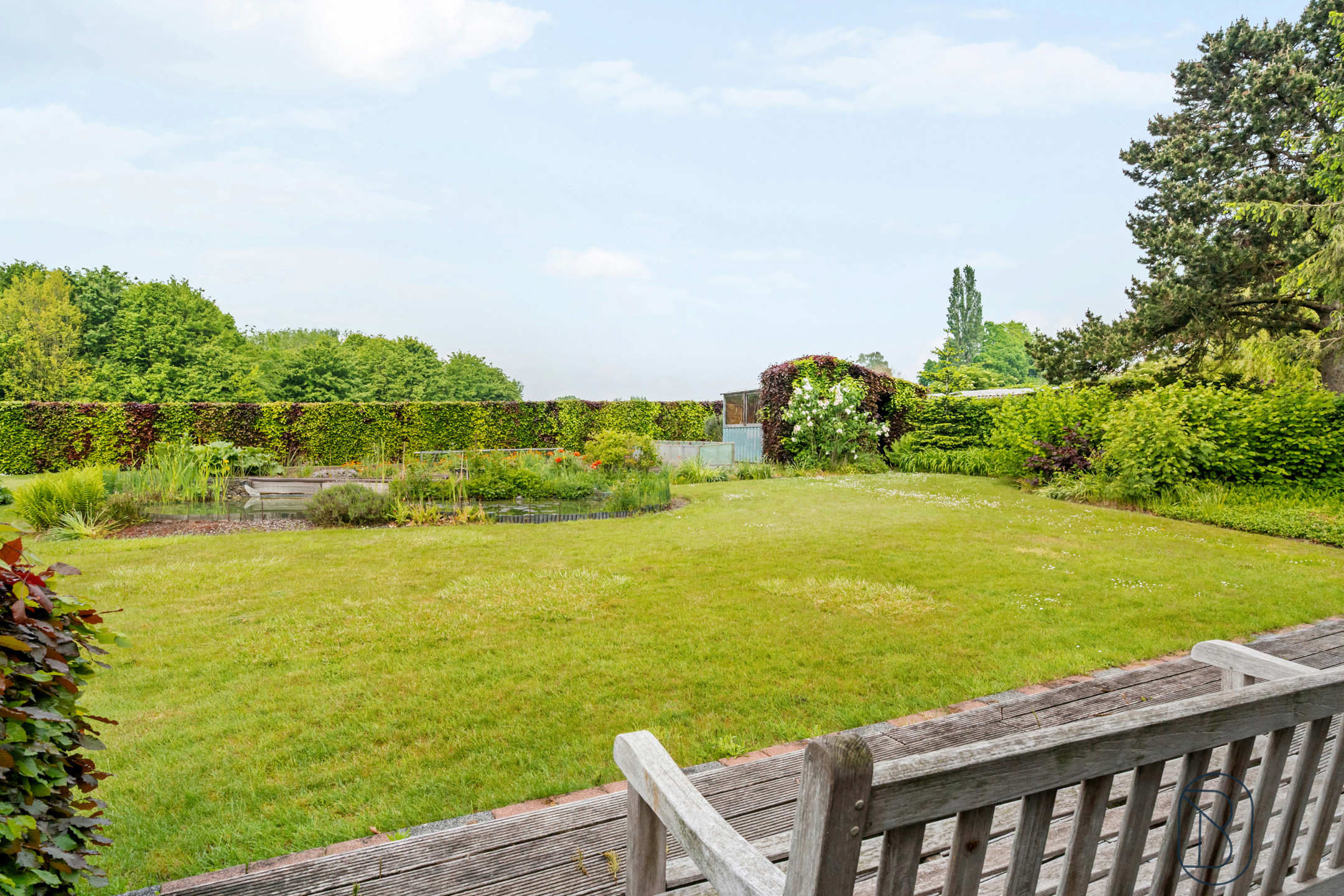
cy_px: 448
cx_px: 672
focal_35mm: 18
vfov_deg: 67.4
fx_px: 672
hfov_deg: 90.0
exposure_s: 1/640
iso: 400
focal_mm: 18
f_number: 11
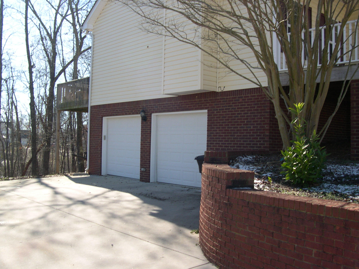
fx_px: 394
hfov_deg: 49.0
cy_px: 134
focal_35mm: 38
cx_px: 180
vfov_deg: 37.7
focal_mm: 8
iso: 100
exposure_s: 1/91.6
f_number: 7.6
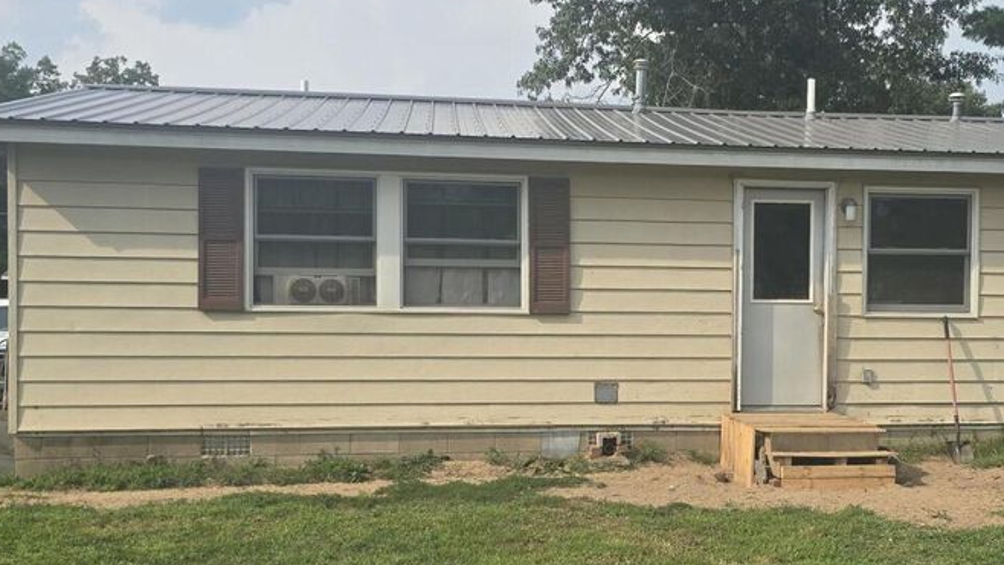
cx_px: 740
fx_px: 1384
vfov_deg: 23.0
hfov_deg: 38.9
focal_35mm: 52
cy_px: 367
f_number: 1.7
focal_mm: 6.3
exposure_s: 1/942
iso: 12
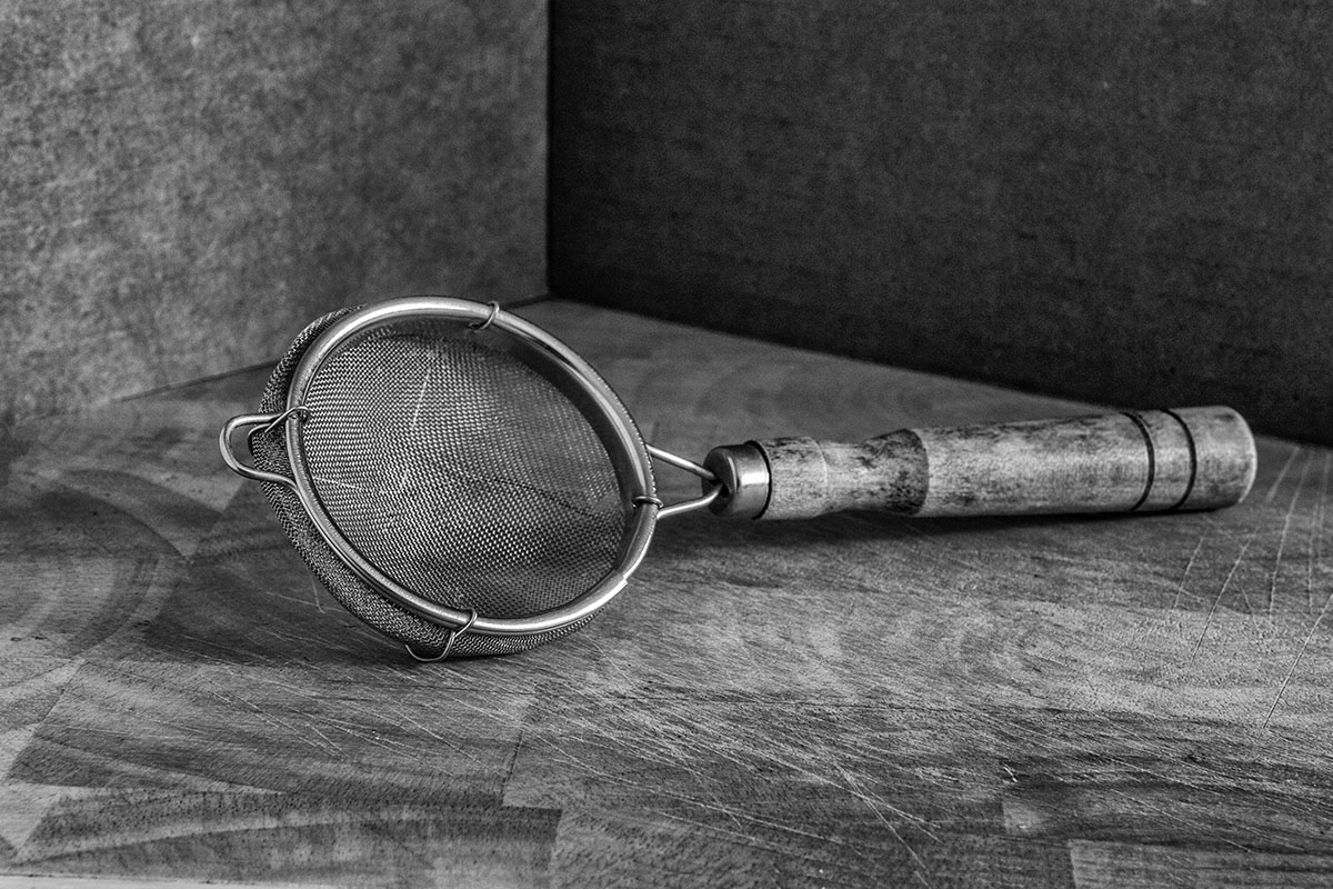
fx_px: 2666
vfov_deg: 18.9
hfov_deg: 28.1
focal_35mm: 72
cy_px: 444
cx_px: 666
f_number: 11
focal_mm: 48
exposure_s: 1.6
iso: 200
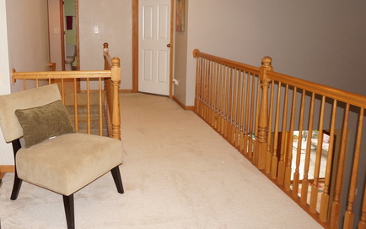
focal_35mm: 36
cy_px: 91
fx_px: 359
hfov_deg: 52.7
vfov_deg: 35.2
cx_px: 114
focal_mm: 16
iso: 800
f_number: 4
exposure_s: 1/60
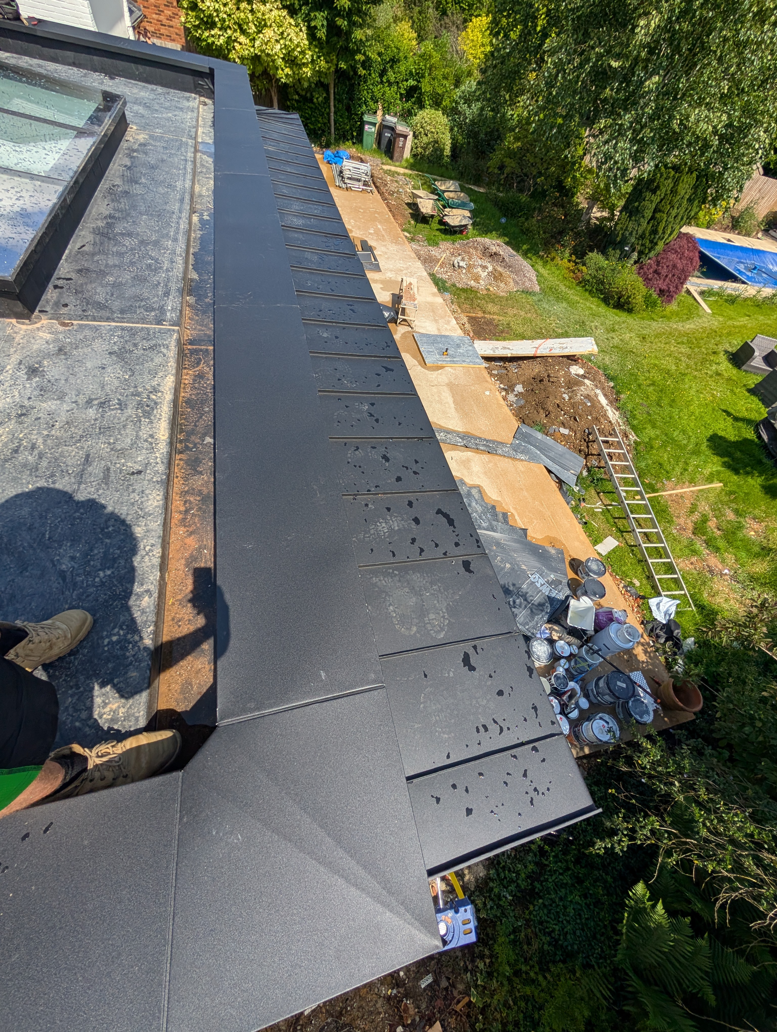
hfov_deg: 94.6
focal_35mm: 12
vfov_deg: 110.5
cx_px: 388
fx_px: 358
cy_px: 516
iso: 52
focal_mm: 2.02
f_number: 1.7
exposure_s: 1/3077
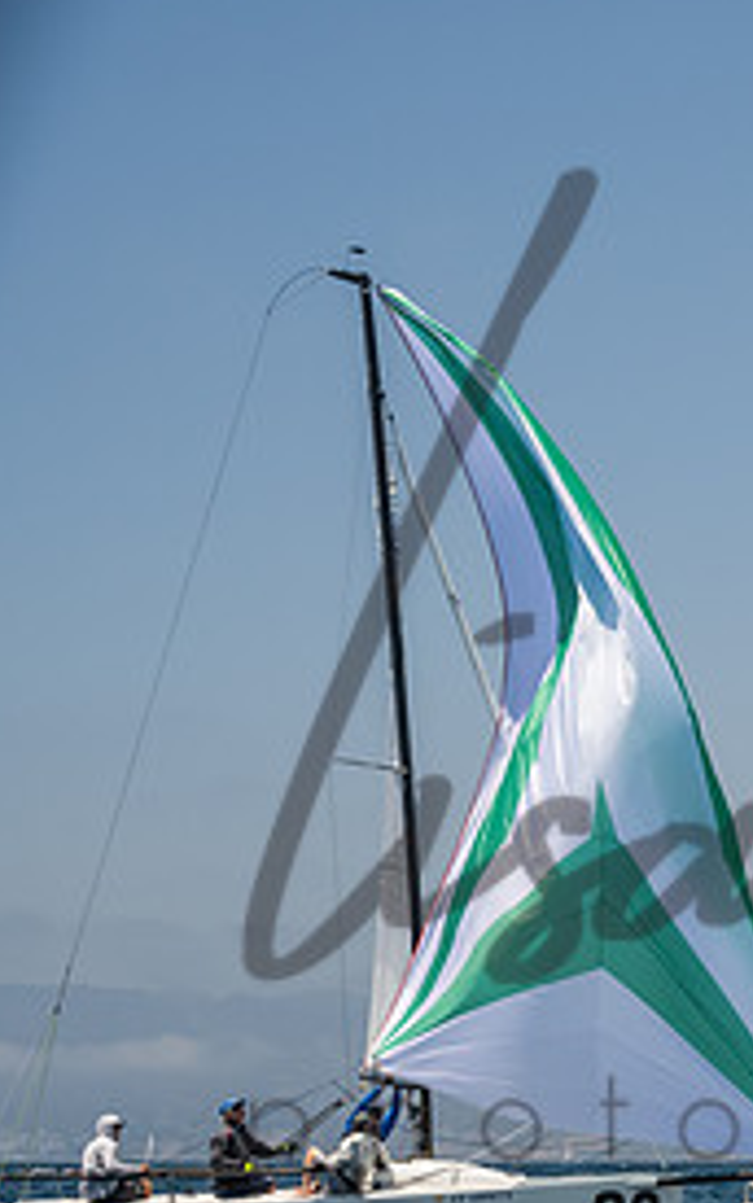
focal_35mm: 128
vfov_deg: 16.3
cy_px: 823
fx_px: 4201
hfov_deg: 9.6
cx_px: 1443
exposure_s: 1/640
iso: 640
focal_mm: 50
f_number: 9
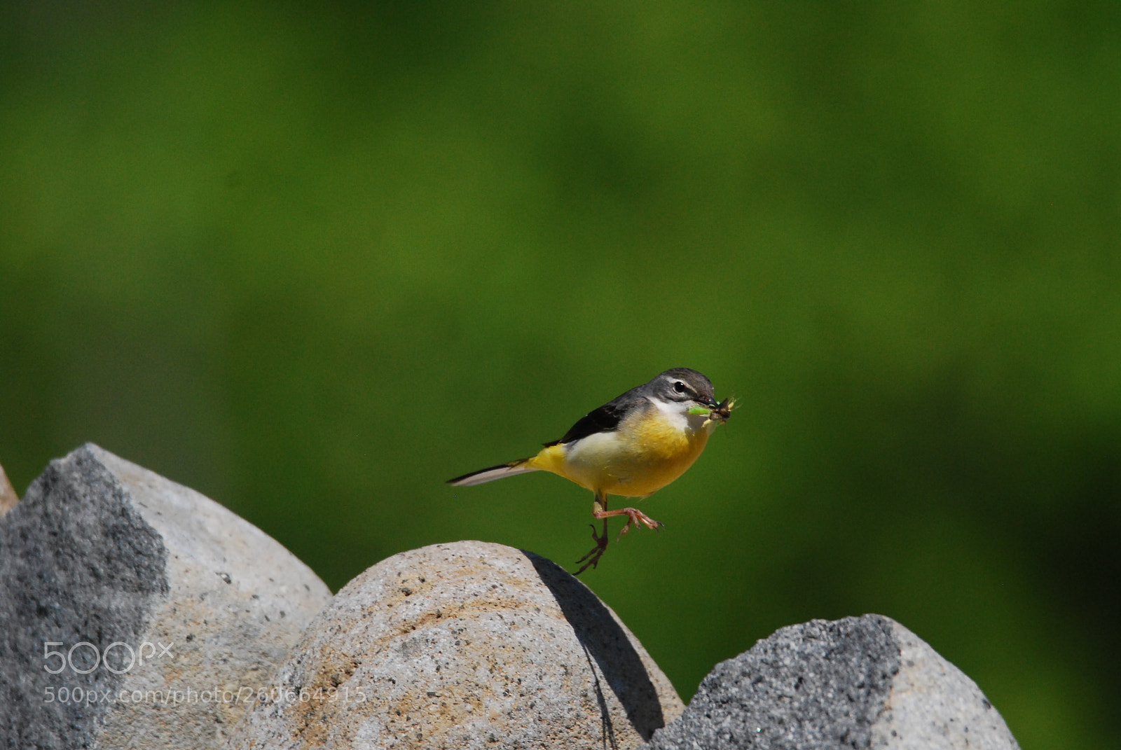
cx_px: 560
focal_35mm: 900
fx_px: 28058
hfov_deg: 2.3
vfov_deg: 1.5
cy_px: 375
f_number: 6.3
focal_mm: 600
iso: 800
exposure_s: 1/4000
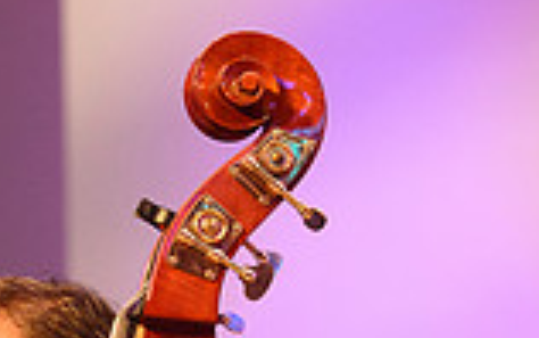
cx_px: -48
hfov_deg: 2.8
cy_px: 647
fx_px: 10981
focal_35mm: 747
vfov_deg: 1.8
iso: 3200
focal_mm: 200
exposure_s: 1/160
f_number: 5.6
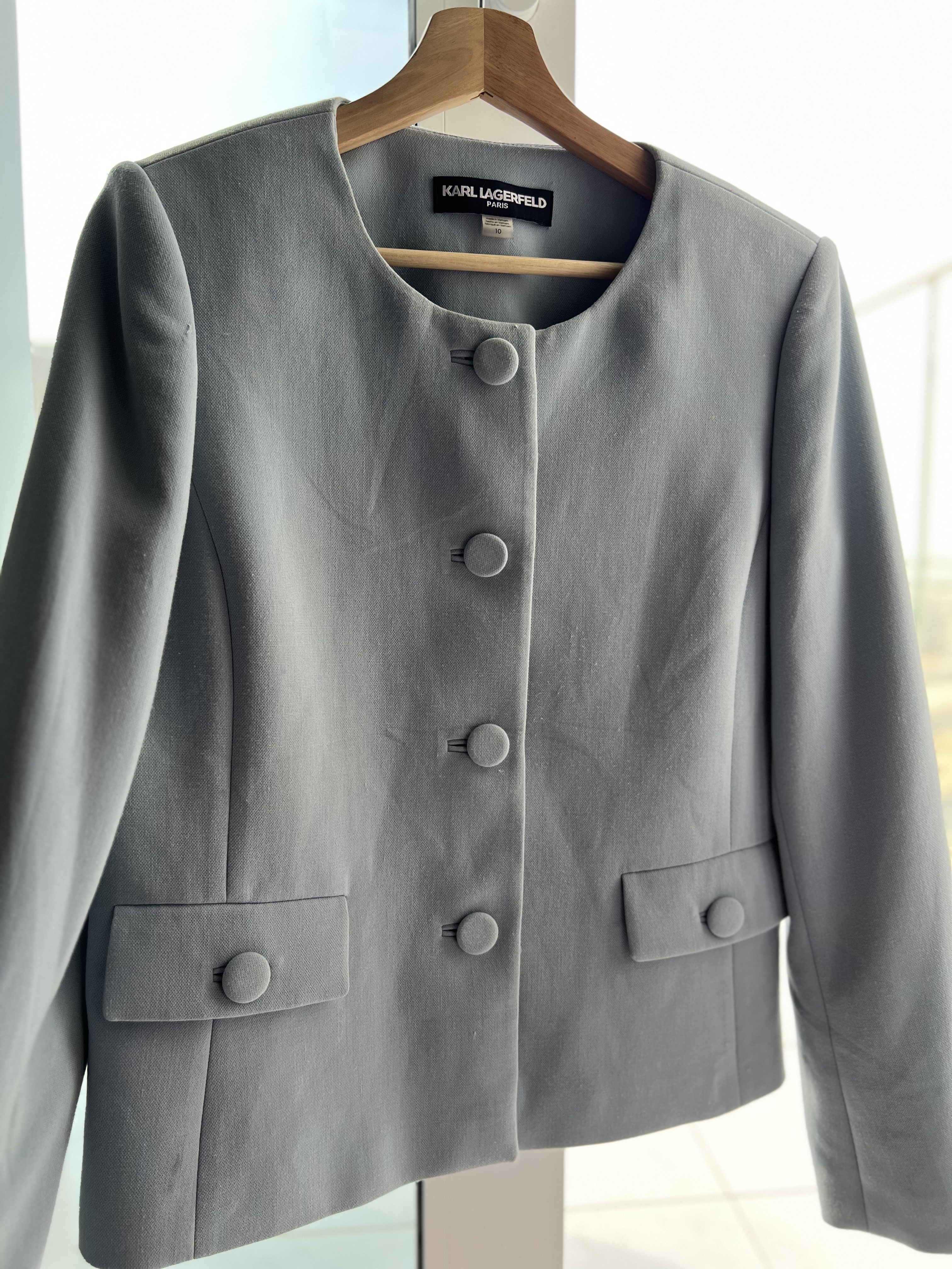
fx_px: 953
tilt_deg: -4.5
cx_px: 476
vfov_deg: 67.3
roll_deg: +0.0
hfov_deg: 53.1
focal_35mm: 26
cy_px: 634
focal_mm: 5.7
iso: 40
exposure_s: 1/285
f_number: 1.5
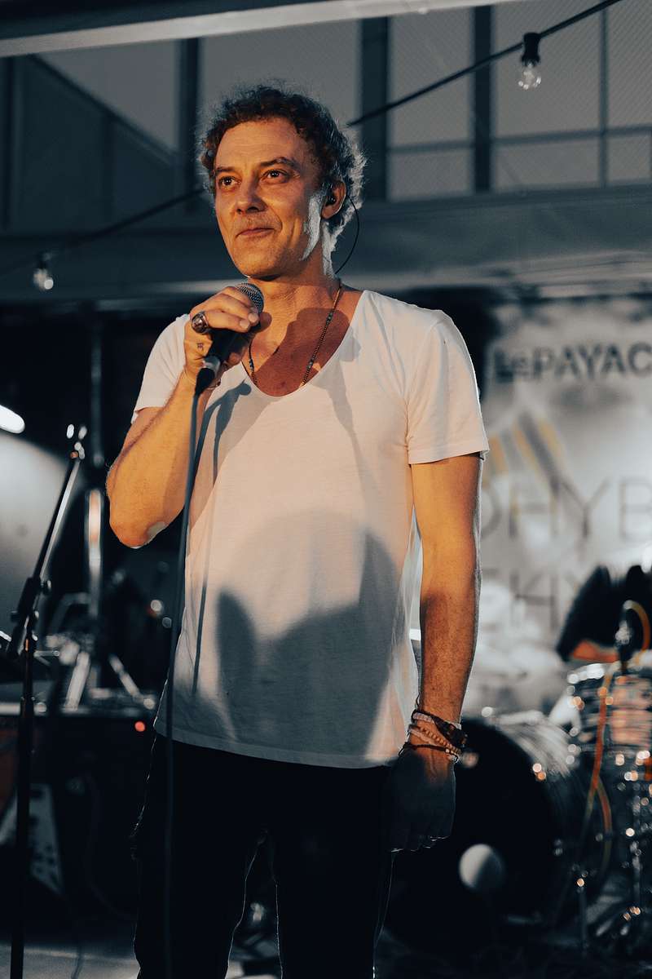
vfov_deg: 39.6
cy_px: 490
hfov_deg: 27.0
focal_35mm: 50
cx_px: 326
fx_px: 1358
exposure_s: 1/250
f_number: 1.8
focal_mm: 50
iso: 2500
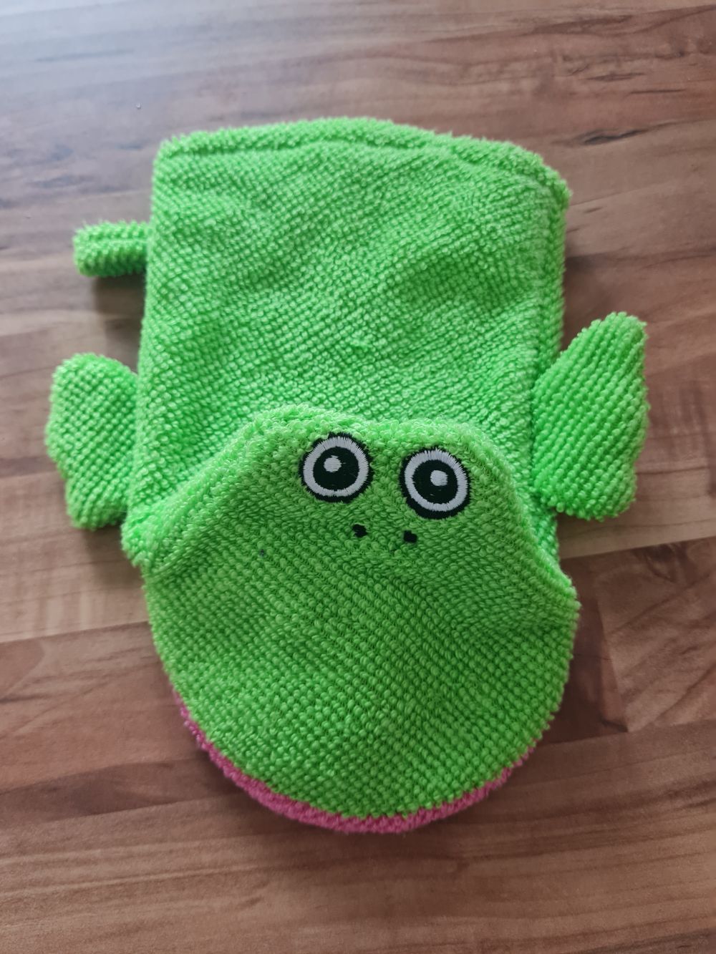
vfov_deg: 67.3
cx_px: 358
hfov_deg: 53.1
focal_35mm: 26
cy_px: 477
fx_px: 717
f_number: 1.8
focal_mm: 5.4
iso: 200
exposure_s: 1/50
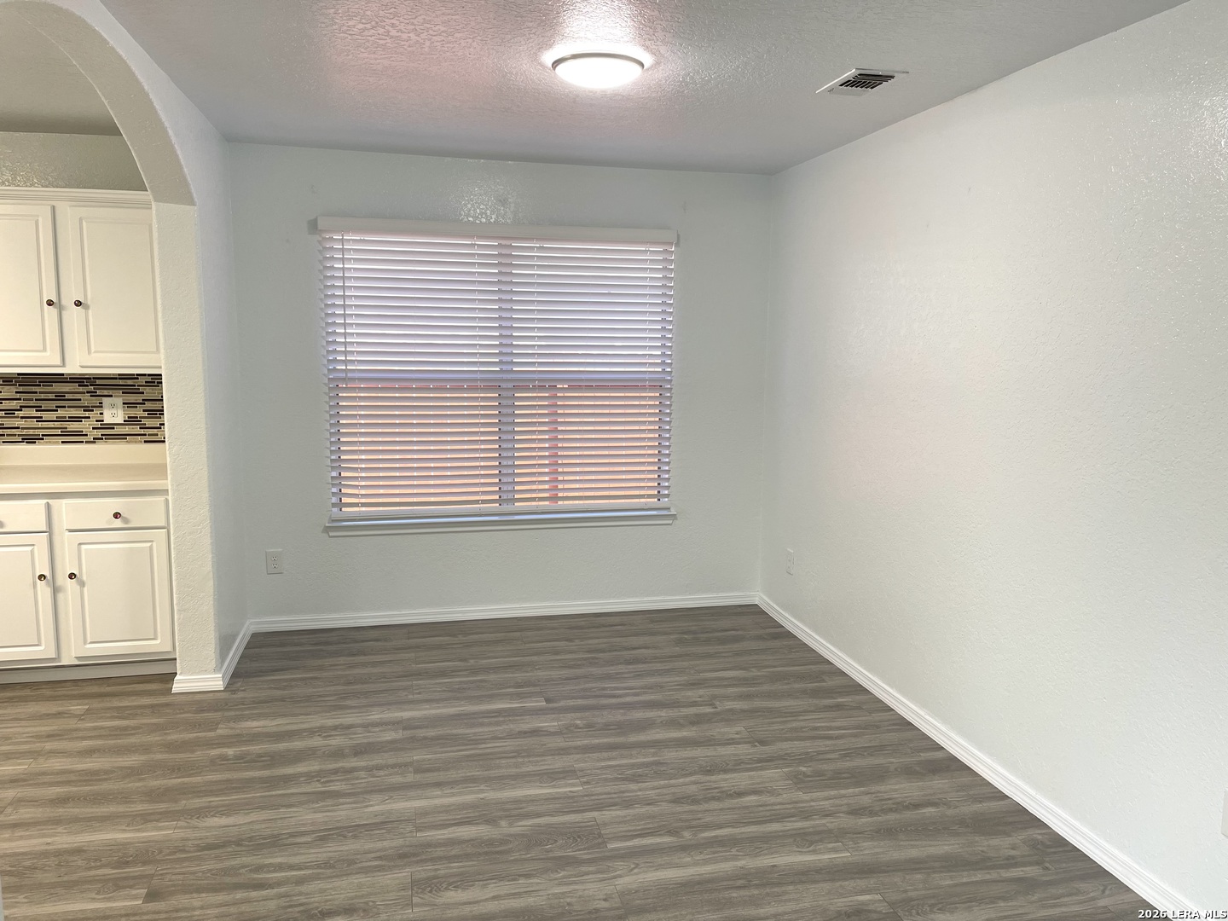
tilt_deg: -7.2
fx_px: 887
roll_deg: -0.1
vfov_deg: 54.9
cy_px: 460
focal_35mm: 25
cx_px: 614
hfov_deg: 69.4
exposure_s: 1/60
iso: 64
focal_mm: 5.1
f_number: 1.6
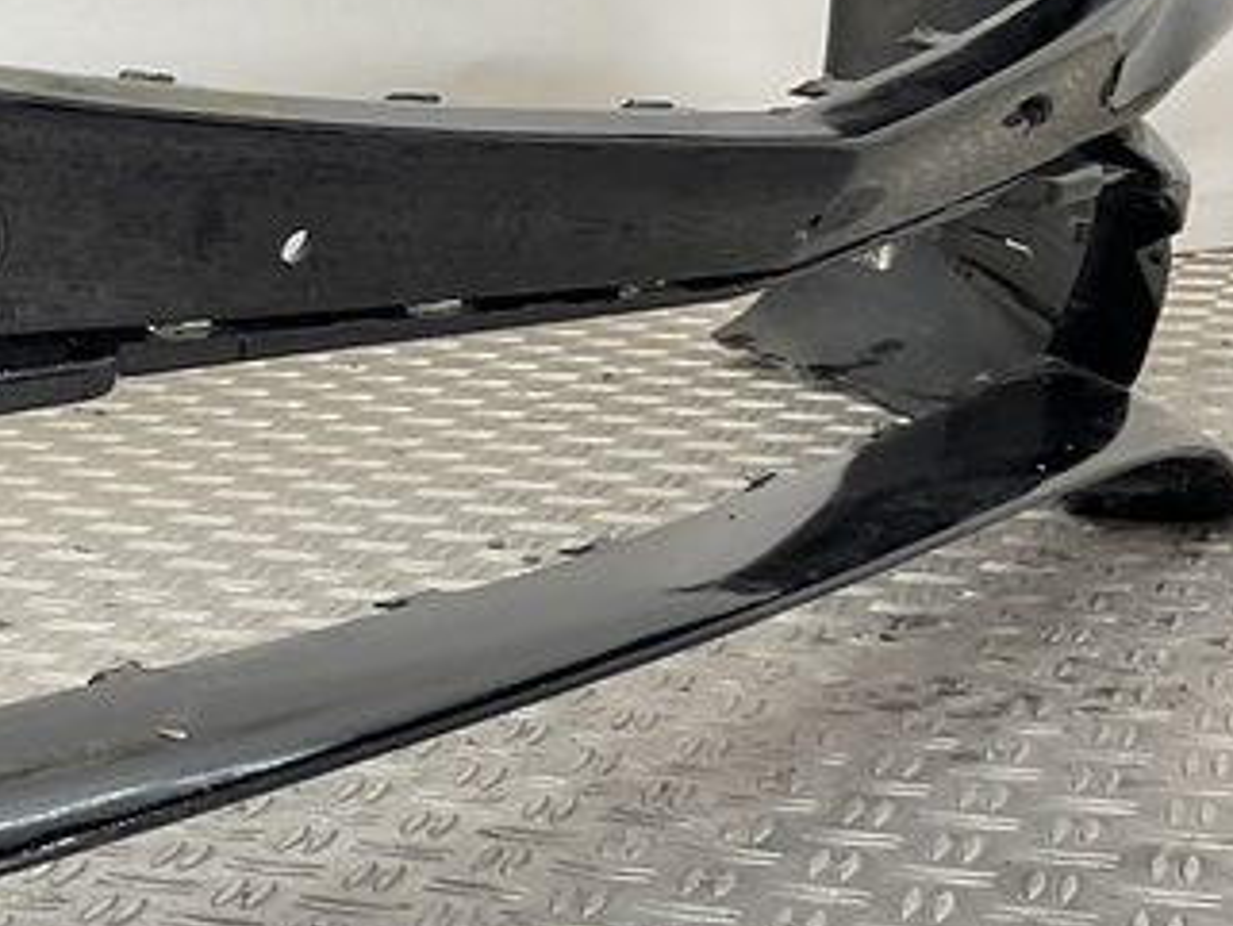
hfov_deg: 19.5
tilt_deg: -6.3
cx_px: -469
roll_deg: +1.2
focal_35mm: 91
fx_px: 3243
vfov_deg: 16.2
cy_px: 223
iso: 32
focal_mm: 3
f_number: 1.8
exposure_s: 1/100
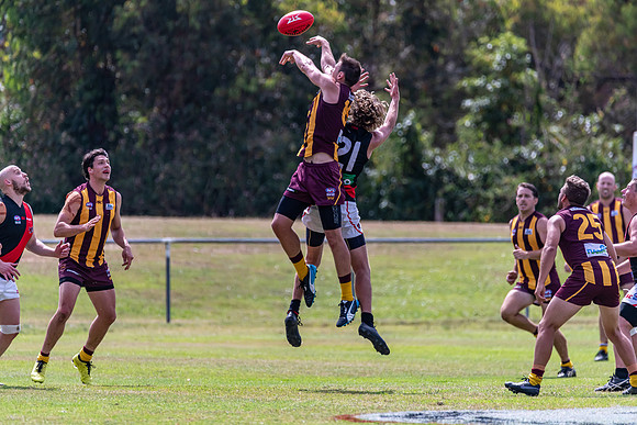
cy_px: 212
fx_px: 10619
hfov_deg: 3.4
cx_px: 318
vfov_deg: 2.3
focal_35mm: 600
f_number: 6.3
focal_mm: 600
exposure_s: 1/2000
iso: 800
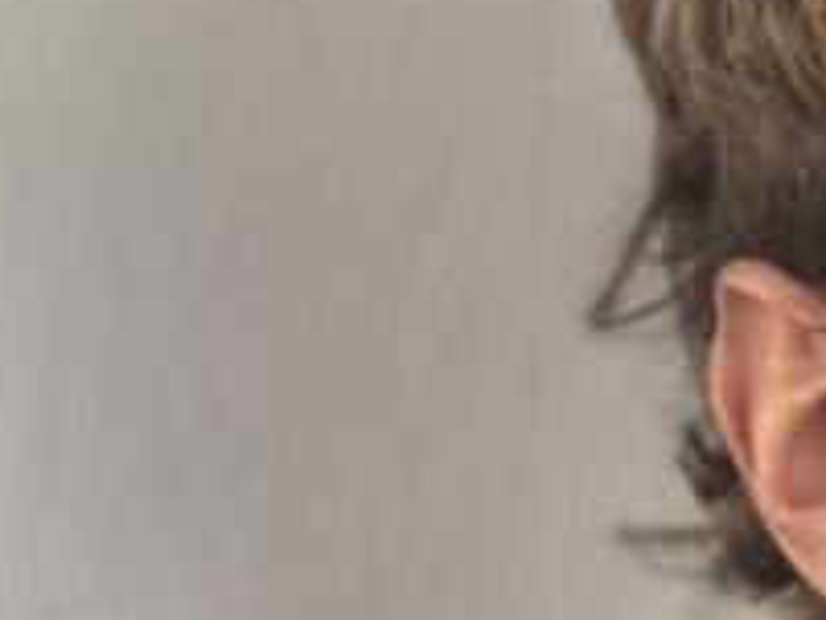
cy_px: 727
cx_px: 1385
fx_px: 6709
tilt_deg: +2.0
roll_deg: -1.3
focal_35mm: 281
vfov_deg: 5.3
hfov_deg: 6.9
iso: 100
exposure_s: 1/100
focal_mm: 6
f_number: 2
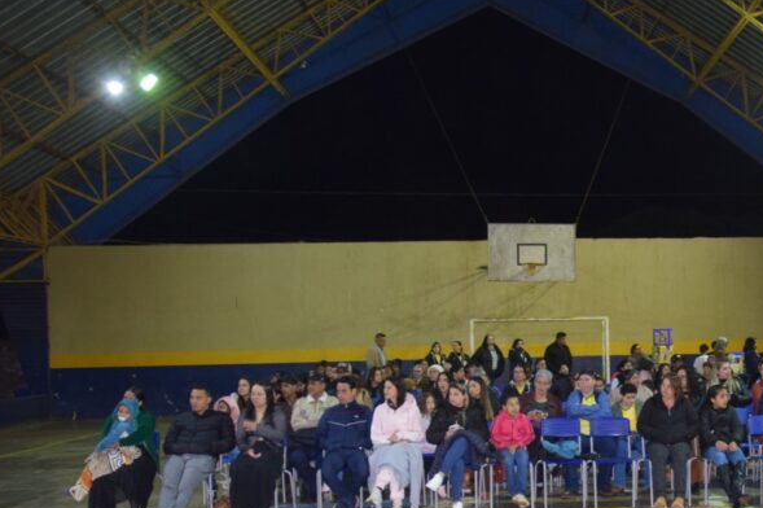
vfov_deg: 28.3
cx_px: 611
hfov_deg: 40.2
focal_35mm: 47
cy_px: 356
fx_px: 996
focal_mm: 18
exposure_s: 1/60
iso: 1000
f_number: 3.5
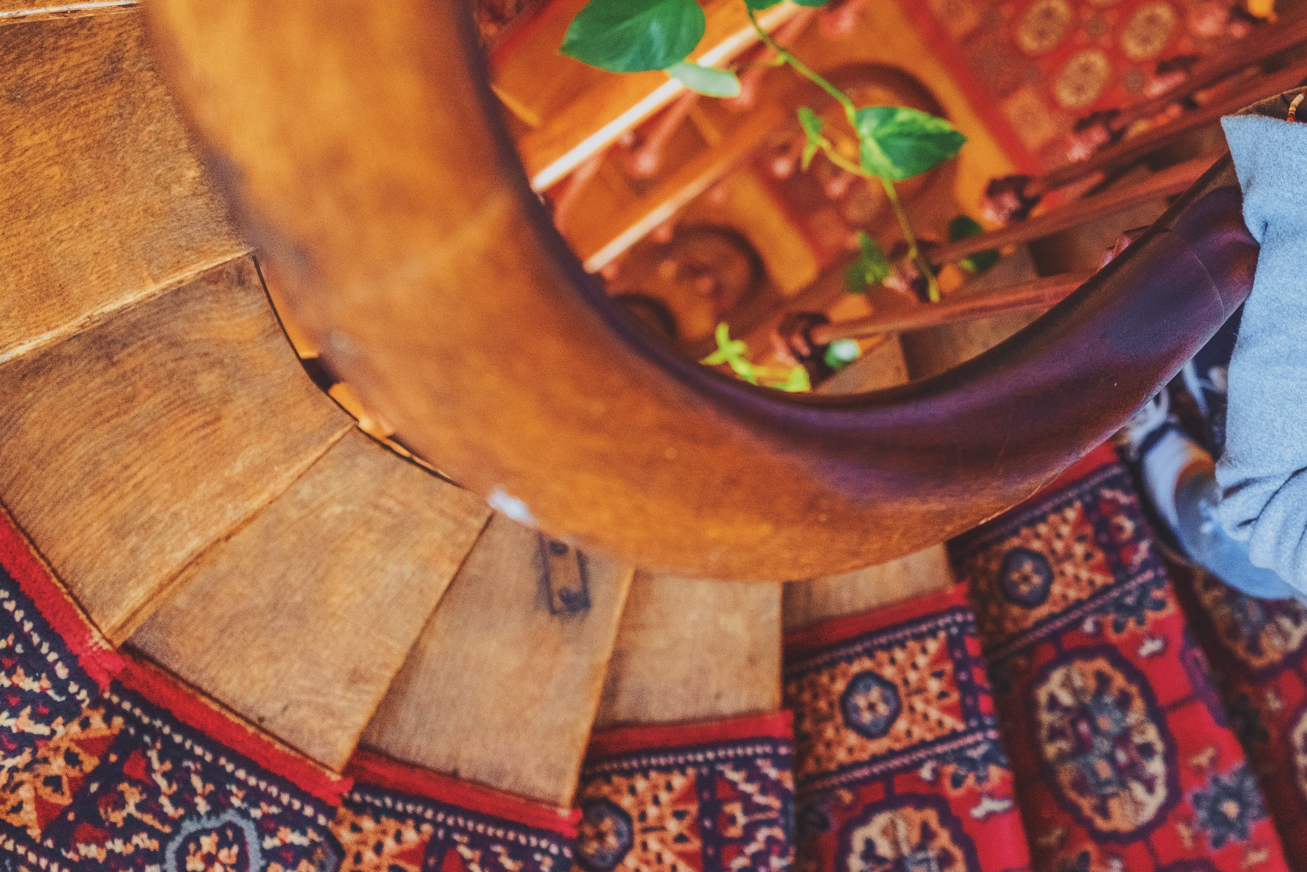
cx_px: 1099
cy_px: 60
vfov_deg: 19.9
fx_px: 2433
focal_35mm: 67
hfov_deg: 29.2
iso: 1600
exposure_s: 1/60
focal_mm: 35
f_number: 4
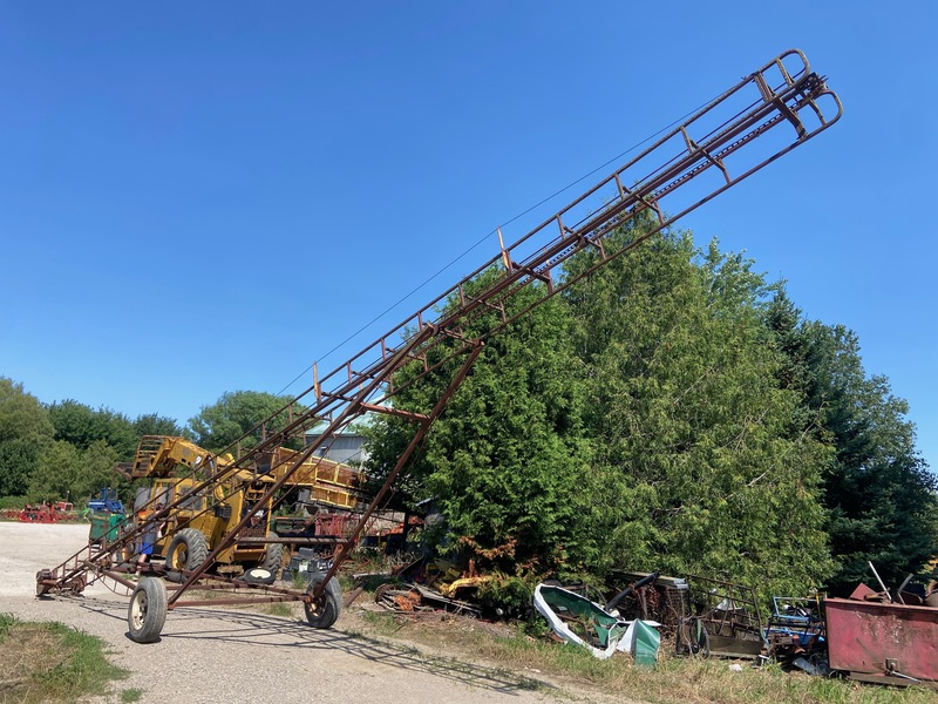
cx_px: 469
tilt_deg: +9.5
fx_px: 705
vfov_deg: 53.1
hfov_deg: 67.3
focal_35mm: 26
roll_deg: -3.6
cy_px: 352
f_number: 1.8
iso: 32
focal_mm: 4.25
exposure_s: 1/2105
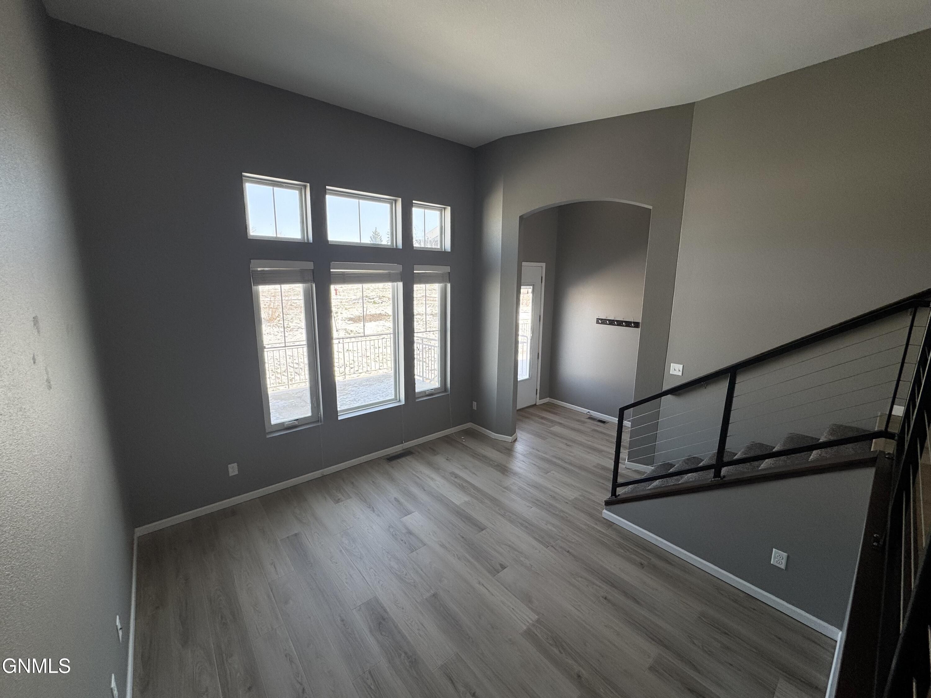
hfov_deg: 102.1
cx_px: 466
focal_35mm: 14
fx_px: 377
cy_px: 349
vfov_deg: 85.7
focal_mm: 2.22
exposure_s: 1/217
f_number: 2.2
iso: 40
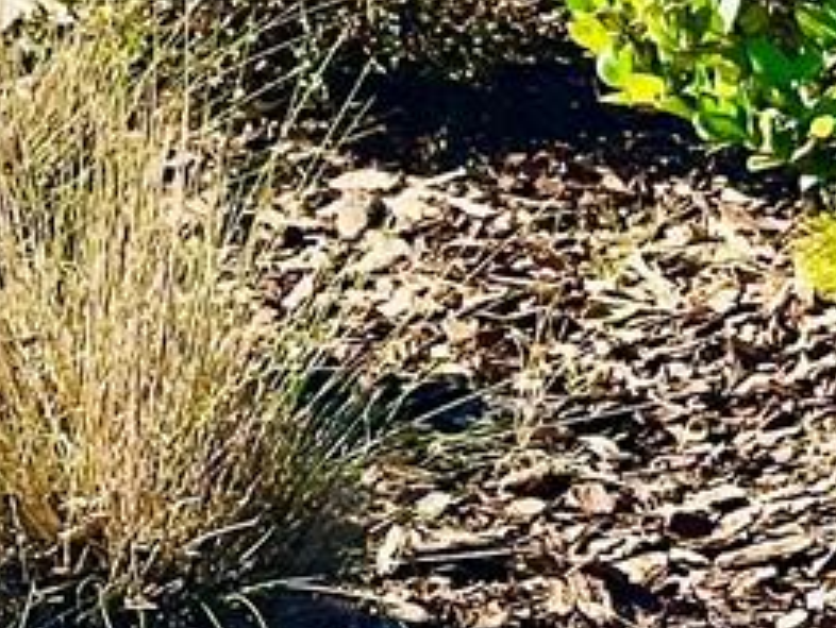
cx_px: -147
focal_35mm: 293
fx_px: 7083
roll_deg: -0.8
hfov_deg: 6.7
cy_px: -654
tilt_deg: -3.6
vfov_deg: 5.0
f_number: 1.78
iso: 64
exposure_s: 1/3155
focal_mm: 6.86
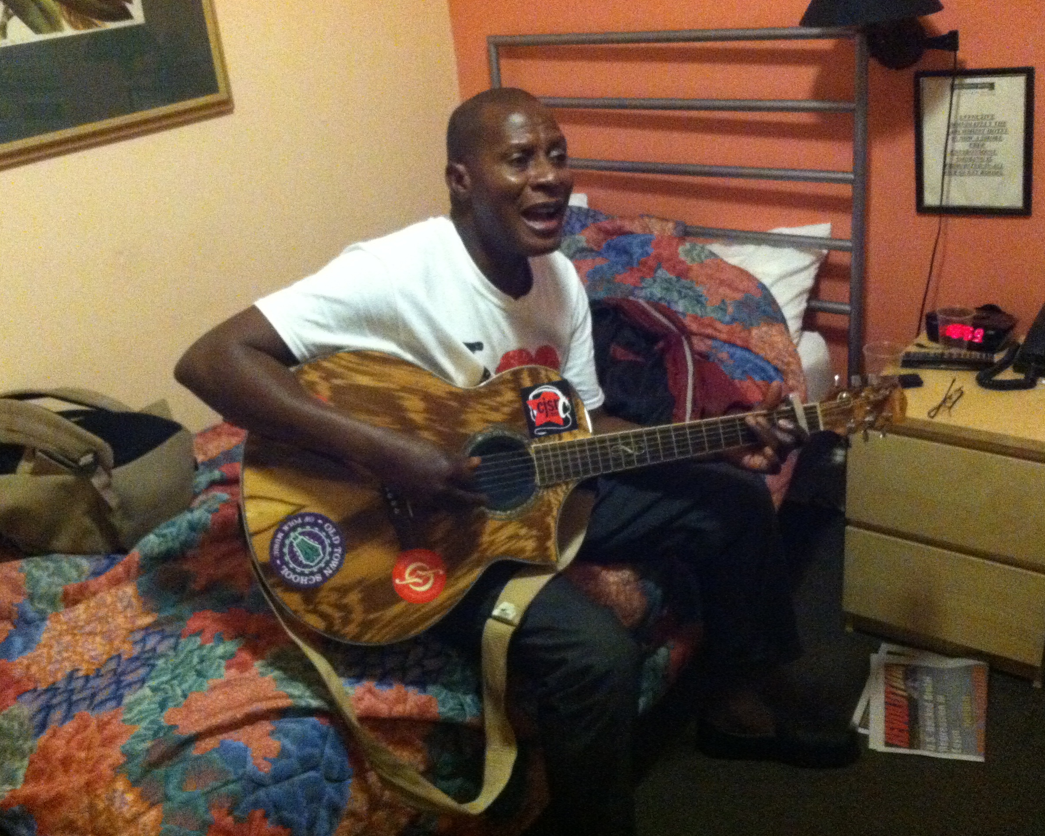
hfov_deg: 49.0
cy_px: 419
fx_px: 1144
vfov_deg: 40.1
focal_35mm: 37
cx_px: 487
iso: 1000
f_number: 2.8
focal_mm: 3.85
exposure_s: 1/15
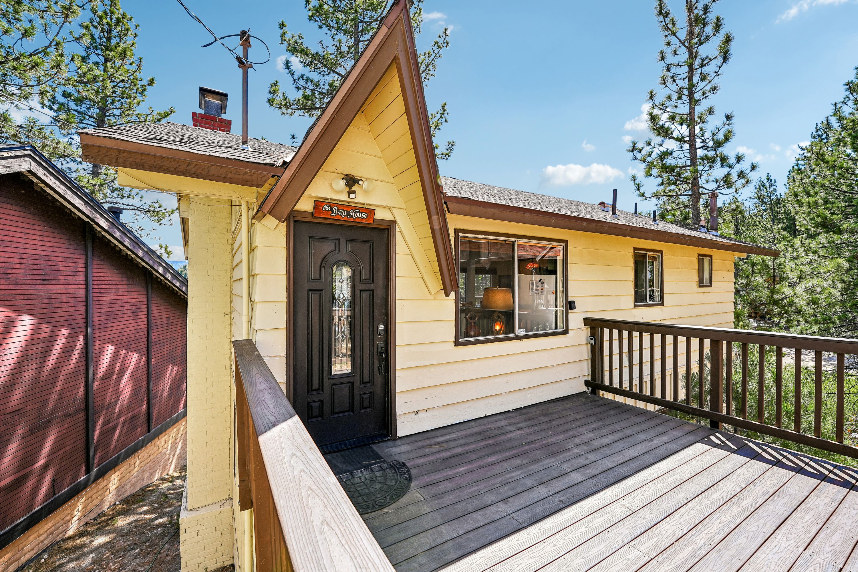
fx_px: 334
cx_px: 429
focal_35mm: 14
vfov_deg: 81.2
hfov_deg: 104.3
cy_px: 286
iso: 125
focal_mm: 14
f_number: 8
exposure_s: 1/200
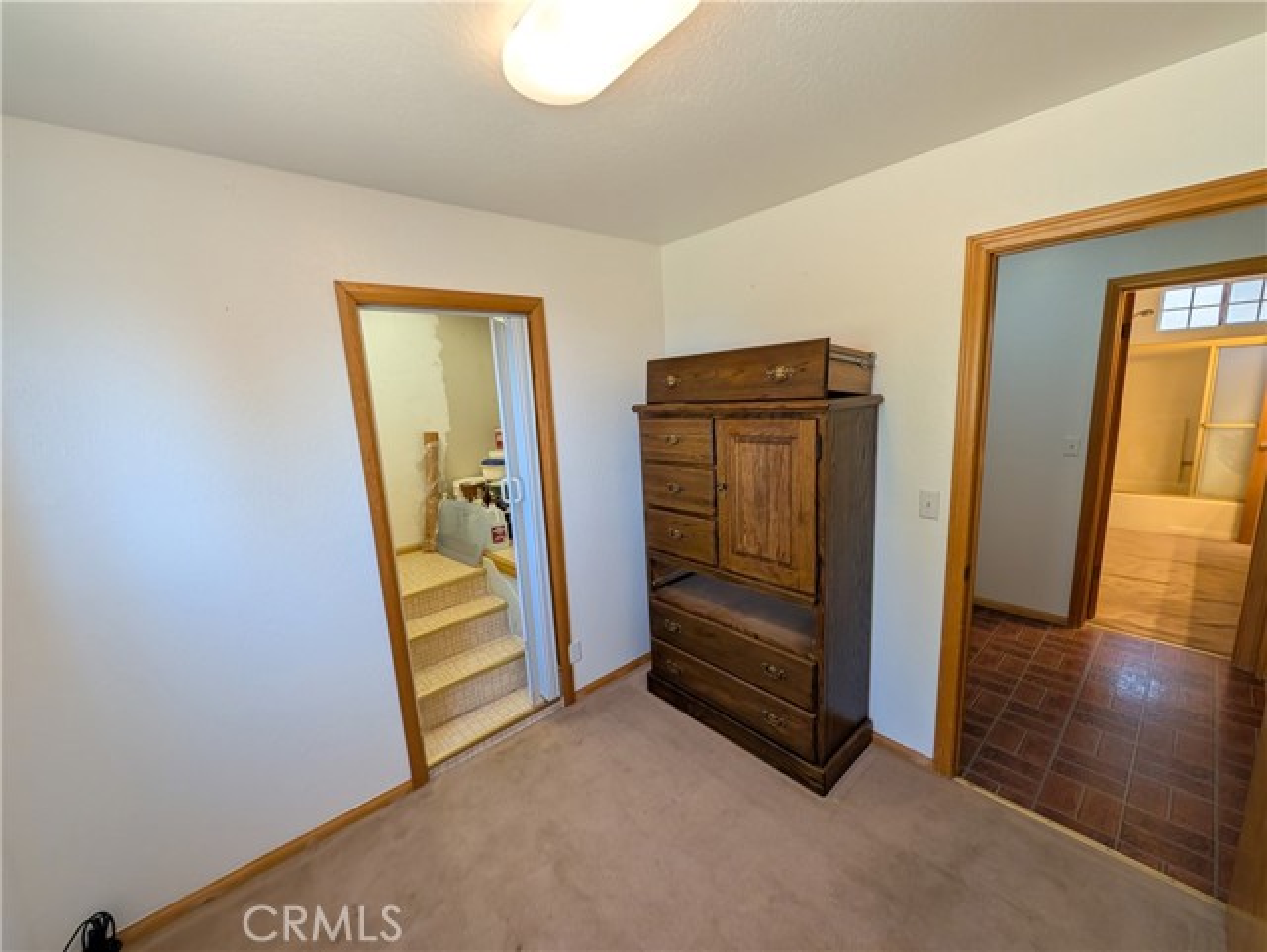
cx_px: 634
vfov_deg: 94.6
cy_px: 476
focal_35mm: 12
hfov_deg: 110.5
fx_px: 440
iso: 51
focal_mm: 2.02
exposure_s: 1/136
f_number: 1.7
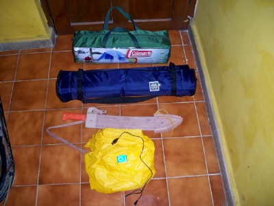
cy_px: 103
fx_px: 277
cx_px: 137
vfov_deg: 40.7
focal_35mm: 35
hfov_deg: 52.6
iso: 200
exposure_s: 1/60
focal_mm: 6.3
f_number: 3.1
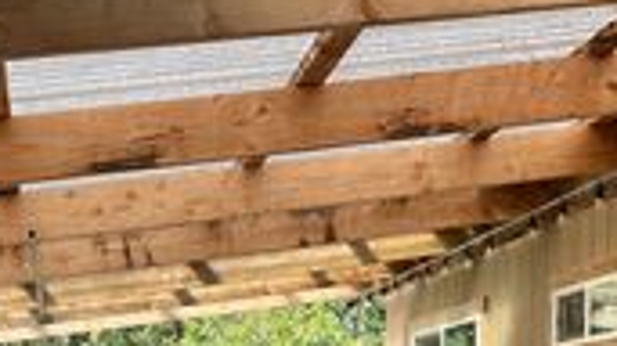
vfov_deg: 13.6
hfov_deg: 25.6
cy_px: 539
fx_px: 1357
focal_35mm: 83
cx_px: 336
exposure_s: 1/592
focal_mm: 5.1
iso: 50
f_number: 1.6
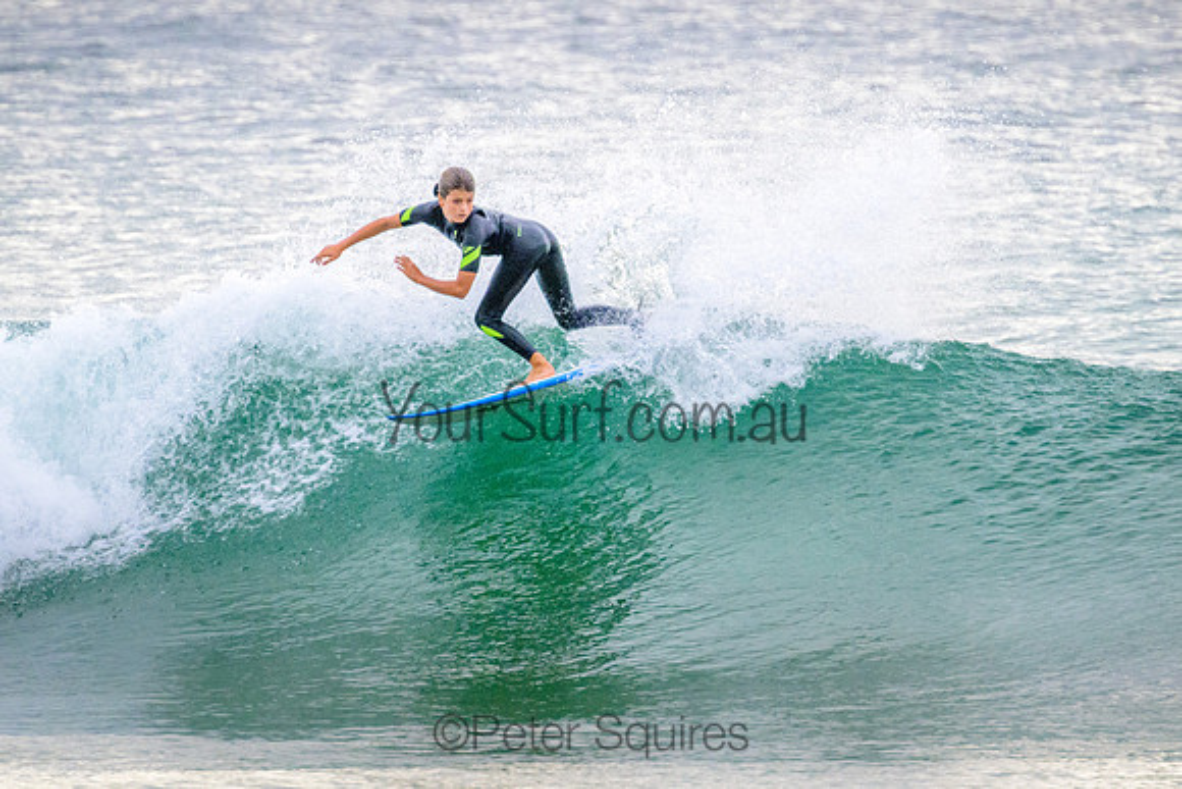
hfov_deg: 2.2
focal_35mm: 941
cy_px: 325
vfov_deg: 1.5
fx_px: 30888
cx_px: 619
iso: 3600
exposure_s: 1/2000
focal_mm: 800
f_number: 11
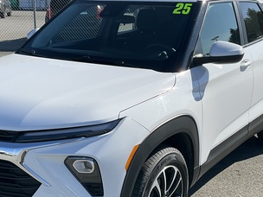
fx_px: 463
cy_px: 116
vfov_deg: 24.0
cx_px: 126
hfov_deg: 31.7
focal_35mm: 61
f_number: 1.8
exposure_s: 1/1786
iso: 25
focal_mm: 3
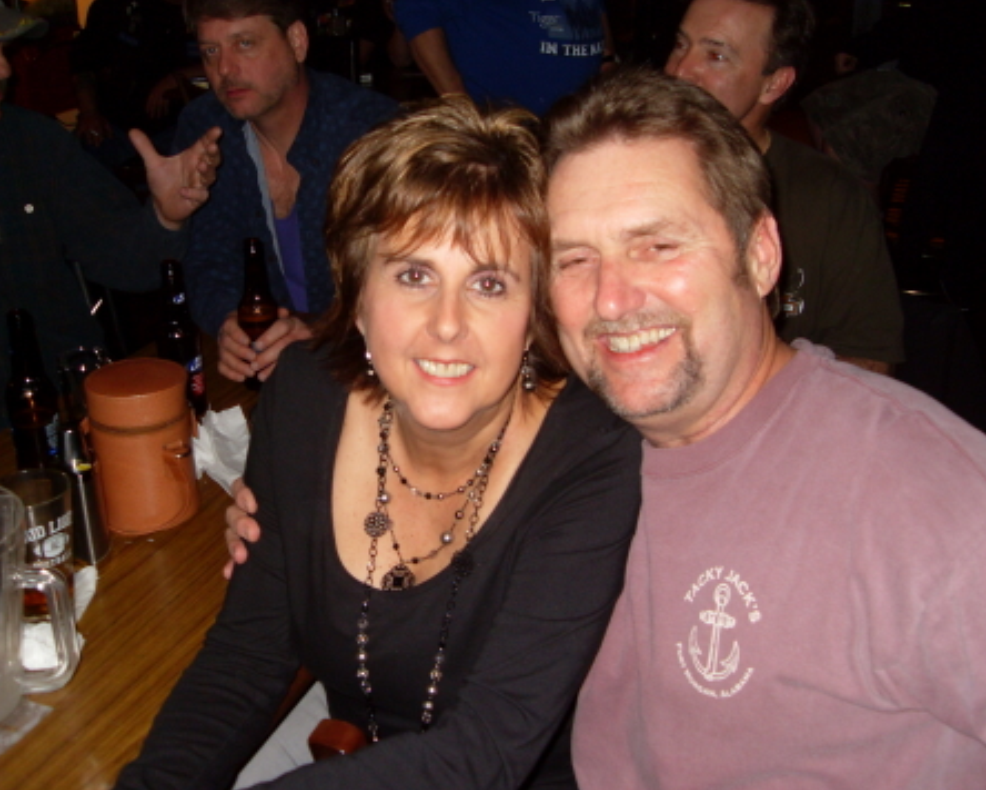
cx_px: 517
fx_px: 1139
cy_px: 397
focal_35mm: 39
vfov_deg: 38.3
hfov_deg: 46.8
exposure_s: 1/45
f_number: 2.8
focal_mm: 6.3
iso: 100
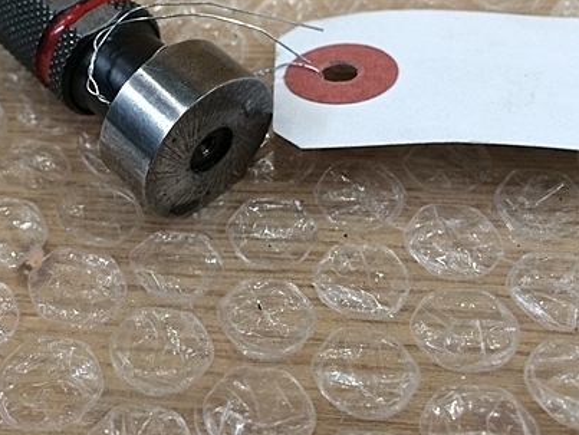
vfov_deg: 31.3
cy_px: 136
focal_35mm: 46
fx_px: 770
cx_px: 180
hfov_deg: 40.5
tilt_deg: -52.1
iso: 50
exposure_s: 1/30
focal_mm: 4.15
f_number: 2.2
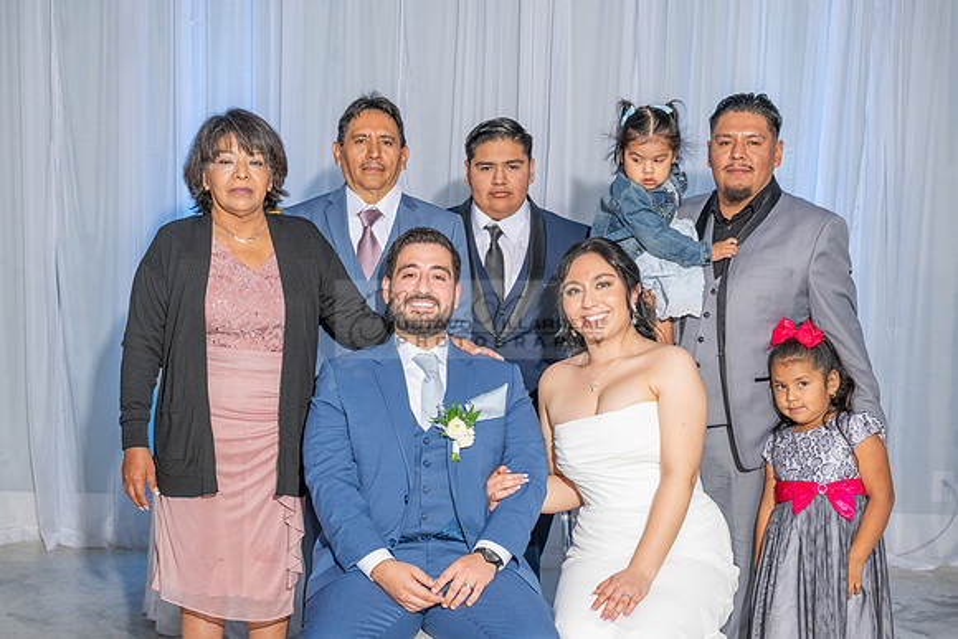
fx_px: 1345
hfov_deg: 39.2
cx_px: 479
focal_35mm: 51
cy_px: 394
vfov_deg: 26.7
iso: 800
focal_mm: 41
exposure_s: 1/160
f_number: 5.6
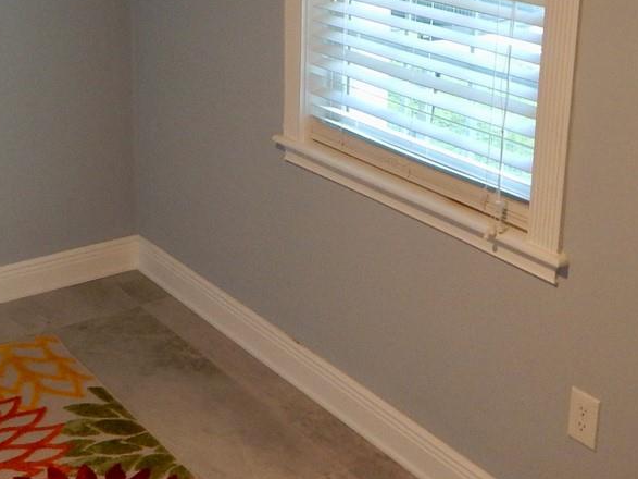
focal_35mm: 60
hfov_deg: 31.7
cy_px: 123
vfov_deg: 24.2
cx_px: 174
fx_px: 1106
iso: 140
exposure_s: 1/30
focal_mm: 4
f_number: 3
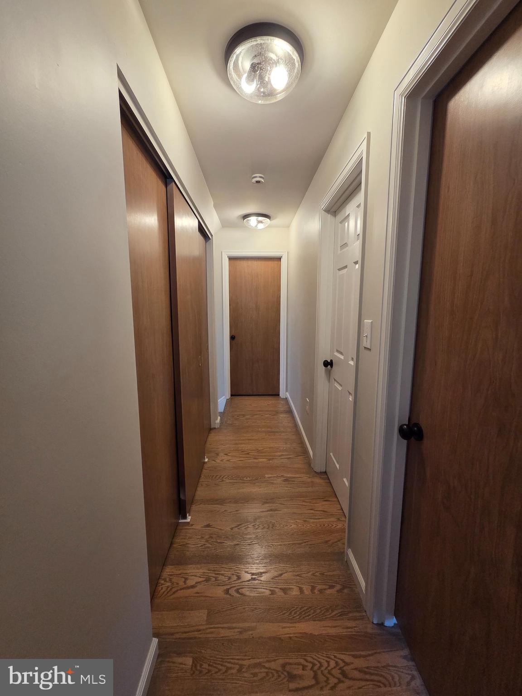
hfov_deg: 89.9
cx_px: 261
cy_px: 348
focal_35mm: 13
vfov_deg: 106.2
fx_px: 261
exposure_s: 1/60
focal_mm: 2.2
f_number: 2.2
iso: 250
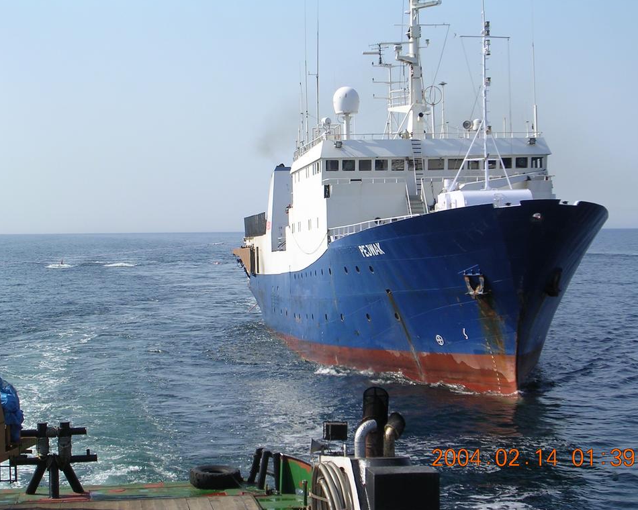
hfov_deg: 23.8
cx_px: 320
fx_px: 1511
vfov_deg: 19.2
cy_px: 254
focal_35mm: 80
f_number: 3.9
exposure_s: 1/668
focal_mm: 11.6
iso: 100
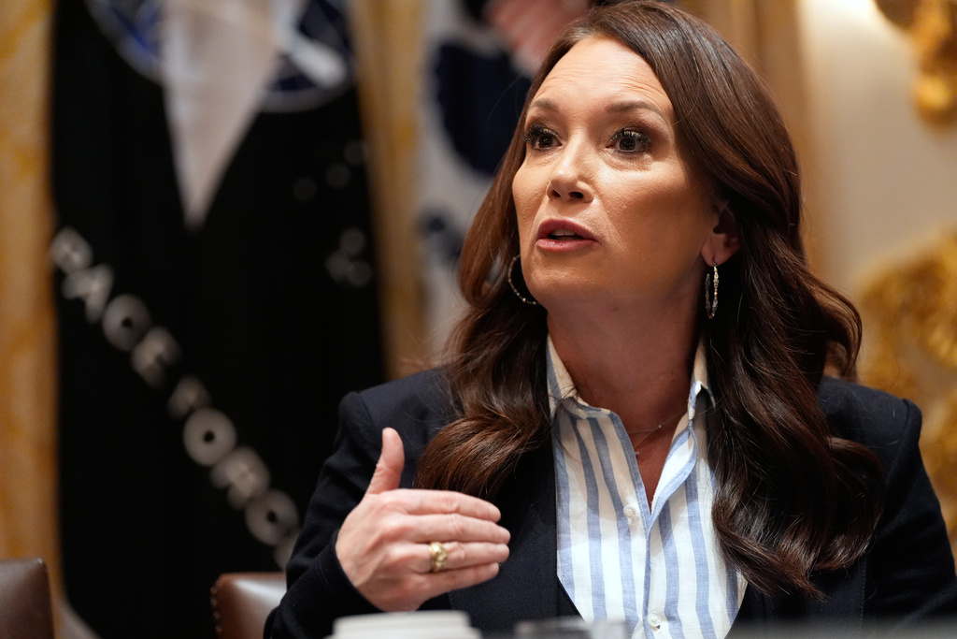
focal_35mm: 150
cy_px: 320
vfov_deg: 9.2
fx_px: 3988
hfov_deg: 13.7
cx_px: 478
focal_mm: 150
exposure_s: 1/250
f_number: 2.8
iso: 4000
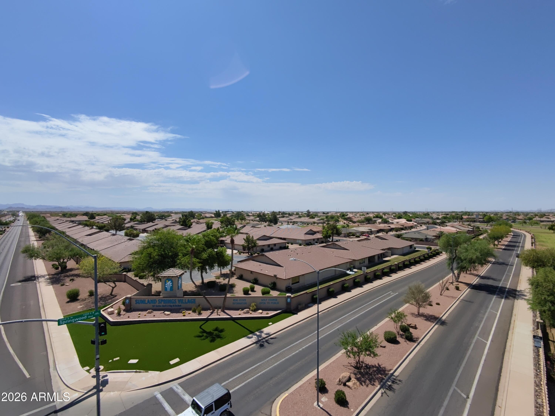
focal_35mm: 16
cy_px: 208
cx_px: 278
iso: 105
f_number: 2.55
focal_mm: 16
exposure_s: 1/3096
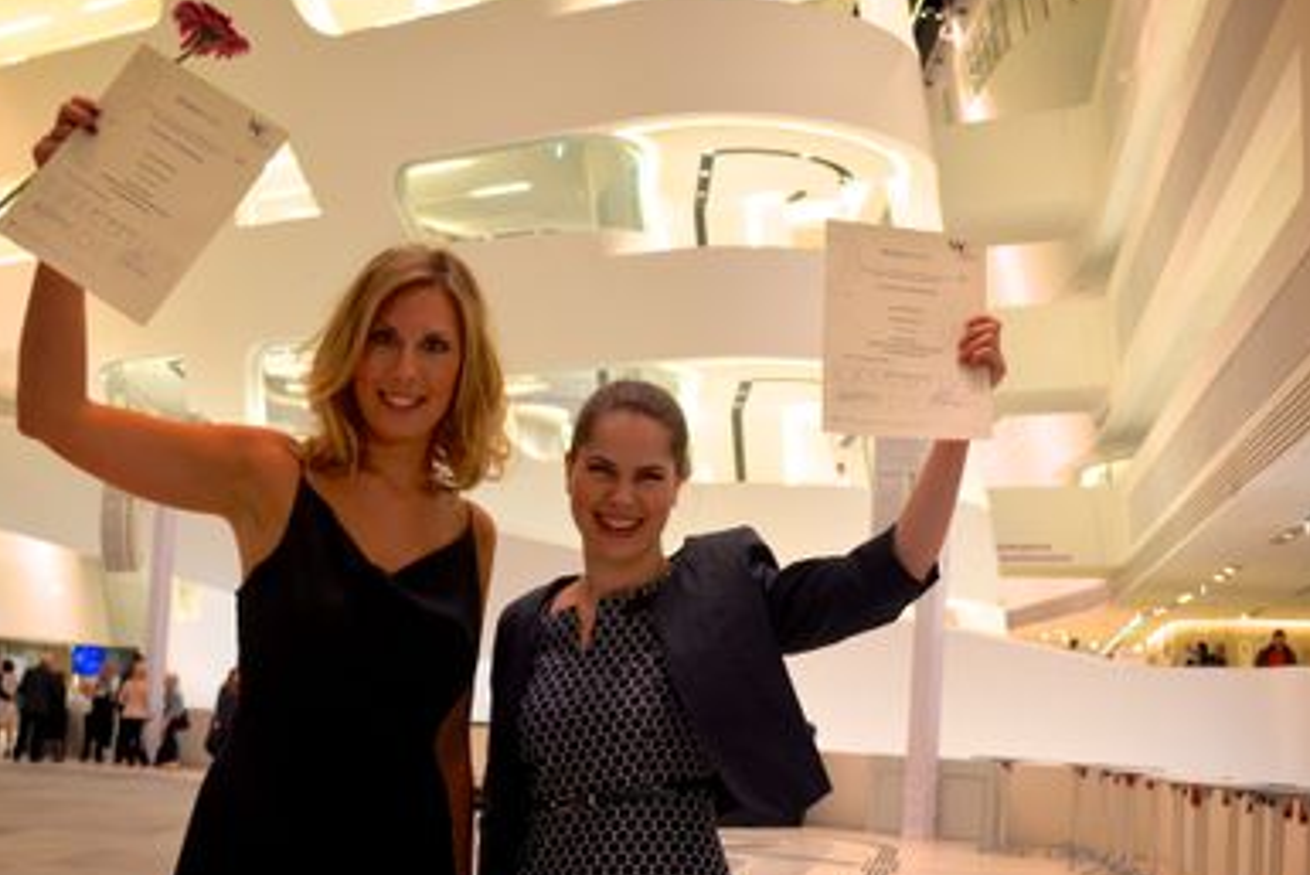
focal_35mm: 58
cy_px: 523
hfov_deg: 34.7
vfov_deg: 23.5
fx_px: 2099
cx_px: 616
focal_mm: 29
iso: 400
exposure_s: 1/40
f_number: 4.5
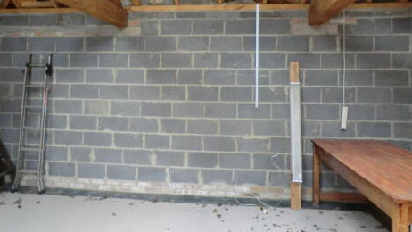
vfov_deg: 35.3
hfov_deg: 59.4
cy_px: 76
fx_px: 361
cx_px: 186
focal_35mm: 33
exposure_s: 1/25
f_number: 3.2
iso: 400
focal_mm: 4.3
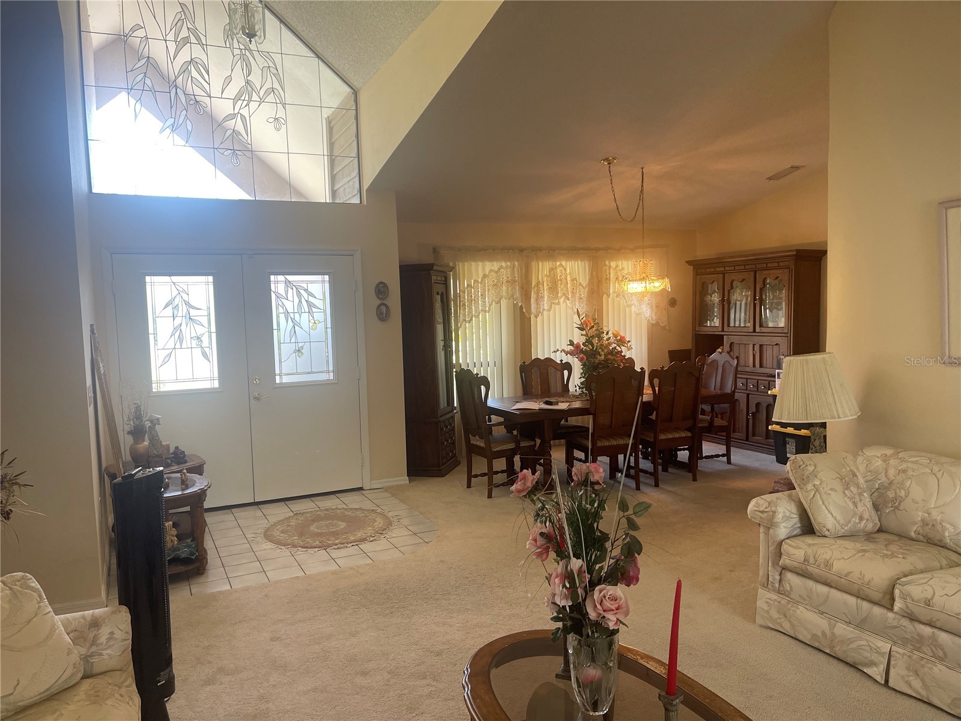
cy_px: 360
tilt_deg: -5.2
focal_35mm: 25
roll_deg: +1.3
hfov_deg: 69.4
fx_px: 694
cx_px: 480
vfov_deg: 54.9
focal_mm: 5.1
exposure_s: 1/120
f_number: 1.6
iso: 125
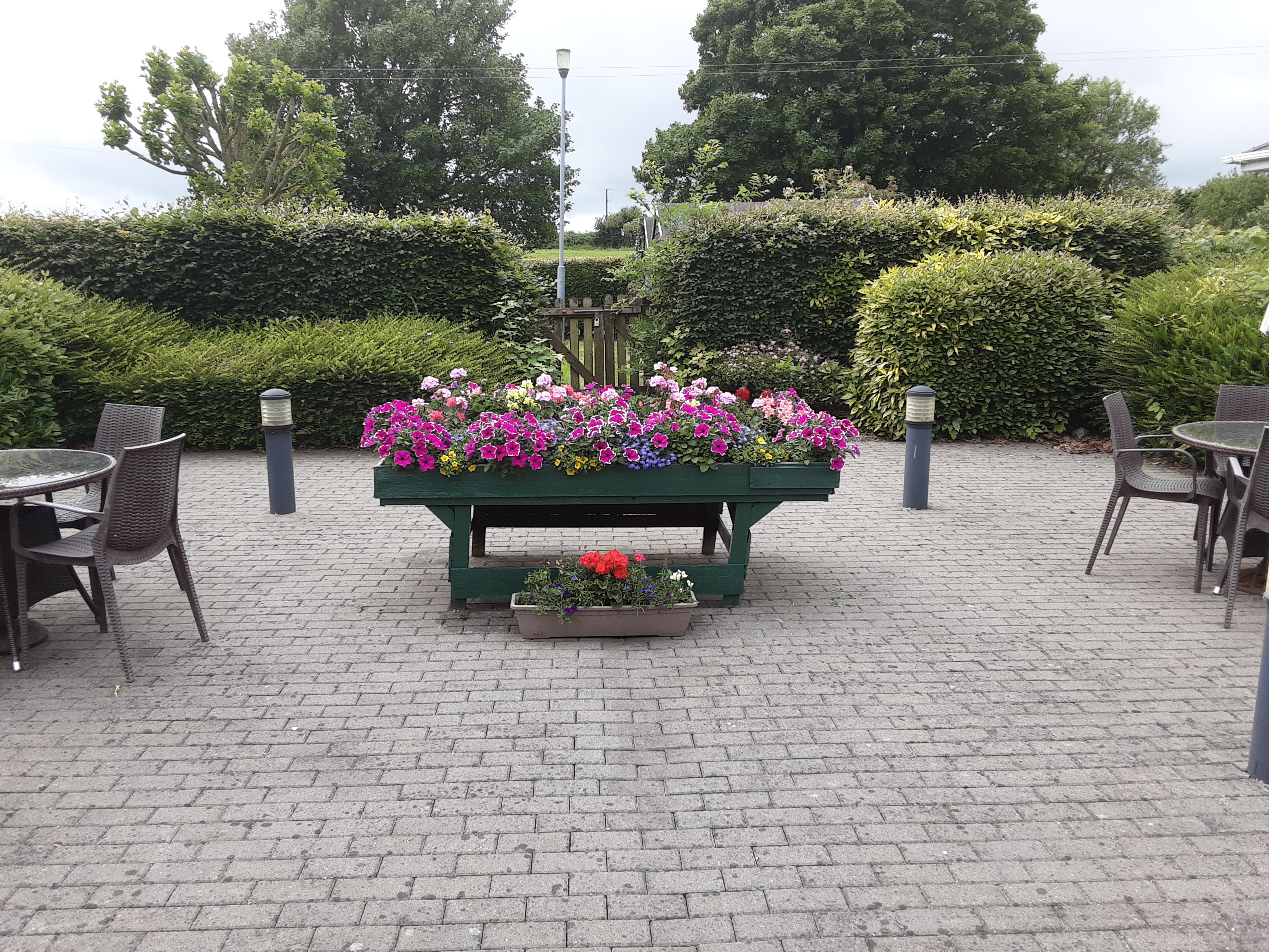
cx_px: 615
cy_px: 477
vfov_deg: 48.2
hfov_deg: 61.6
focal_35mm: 29
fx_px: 1063
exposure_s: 1/718
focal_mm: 2.9
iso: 40
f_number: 1.9
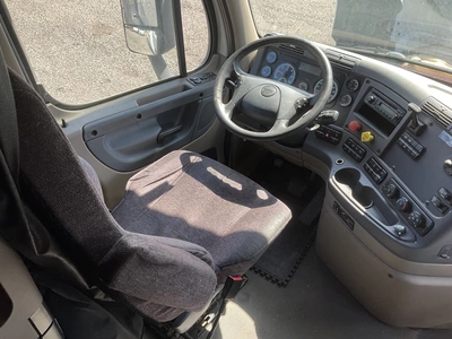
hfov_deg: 61.7
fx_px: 379
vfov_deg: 48.2
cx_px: 226
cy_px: 170
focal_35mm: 29
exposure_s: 1/122
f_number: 1.8
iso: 25
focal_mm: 3
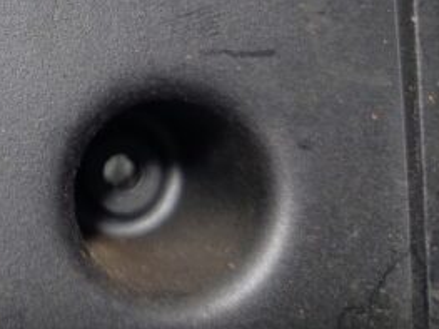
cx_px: -33
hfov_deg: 30.5
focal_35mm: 57
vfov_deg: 24.3
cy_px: -13
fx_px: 723
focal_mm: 5.23
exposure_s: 1/100
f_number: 1.8
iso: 200
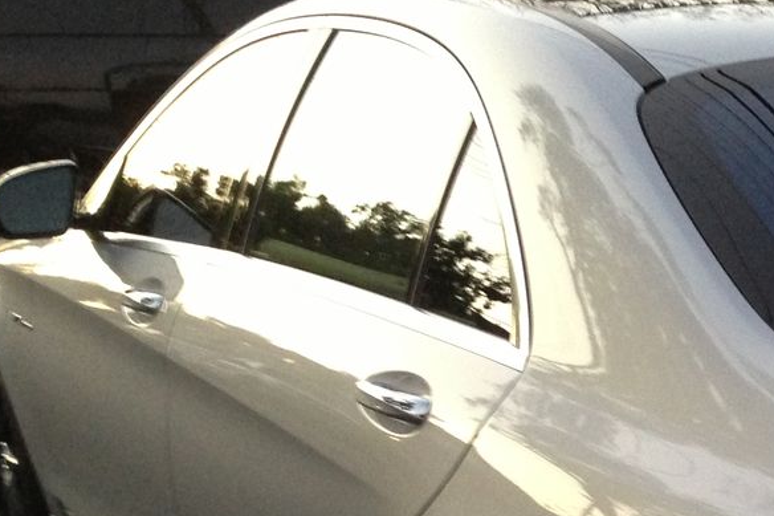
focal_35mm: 94
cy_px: 643
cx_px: 1002
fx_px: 2020
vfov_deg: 14.0
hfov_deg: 19.9
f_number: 2.4
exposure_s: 1/20
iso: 200
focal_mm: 4.13
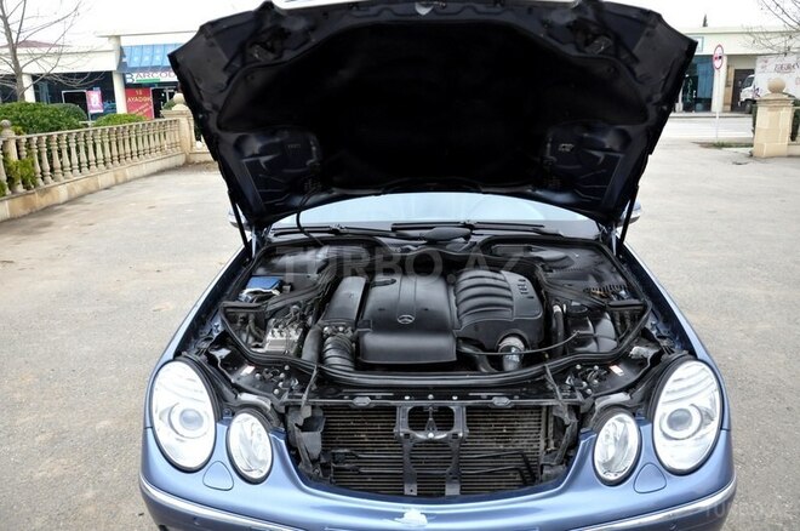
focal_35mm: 27
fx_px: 599
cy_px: 266
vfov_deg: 47.8
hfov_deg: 67.5
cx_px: 400
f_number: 5
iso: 1250
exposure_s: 1/1250
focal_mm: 18
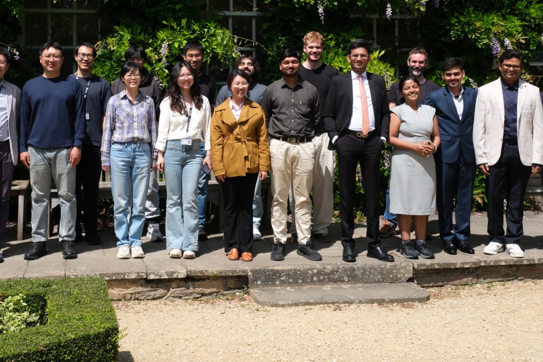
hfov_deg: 40.8
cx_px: 205
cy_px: 90
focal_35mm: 48
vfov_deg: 27.7
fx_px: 724
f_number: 8
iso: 125
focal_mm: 20.5
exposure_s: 1/250
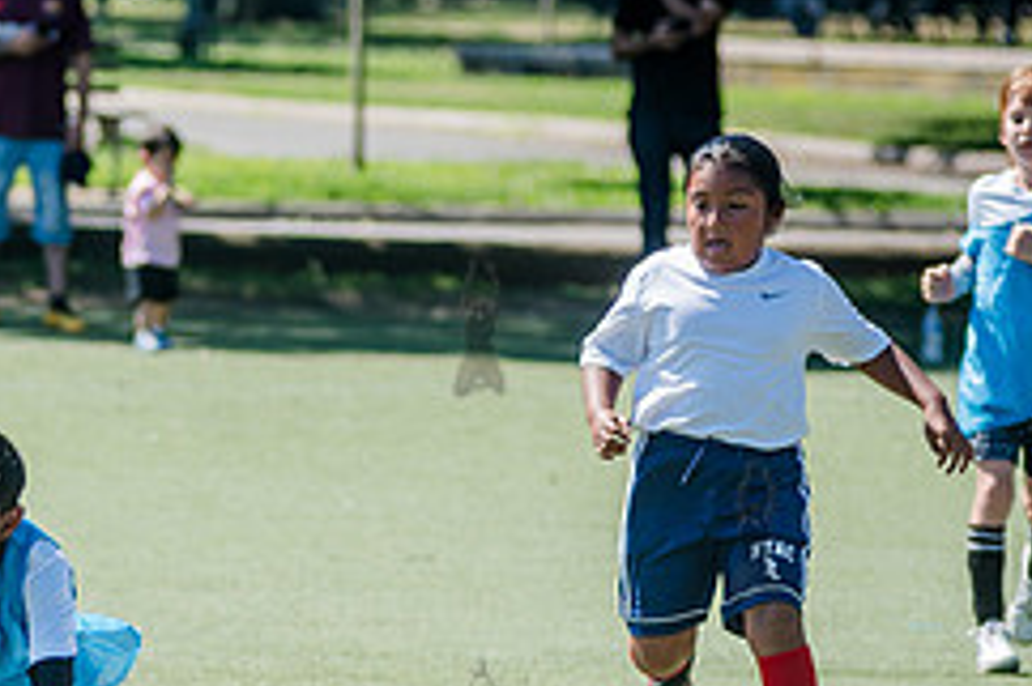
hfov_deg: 4.5
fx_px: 13005
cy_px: 642
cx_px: -13
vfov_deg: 3.0
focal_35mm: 454
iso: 200
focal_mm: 145
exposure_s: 1/1600
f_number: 4
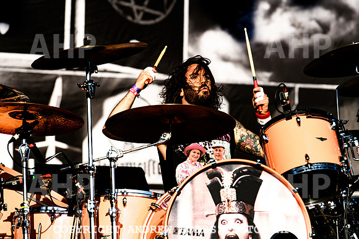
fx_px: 1768
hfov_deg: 11.6
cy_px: 120
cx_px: 180
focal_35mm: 177
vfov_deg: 7.8
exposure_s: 1/1600
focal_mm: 170
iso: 140
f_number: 4
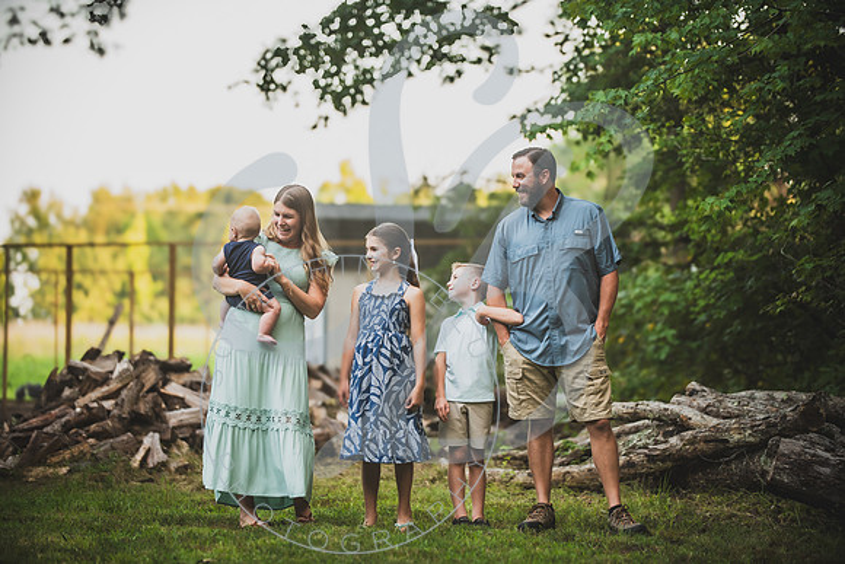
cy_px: 282
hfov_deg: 16.8
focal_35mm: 122
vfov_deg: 11.3
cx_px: 422
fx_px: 2855
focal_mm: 120
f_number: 2.8
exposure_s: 1/250
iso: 500
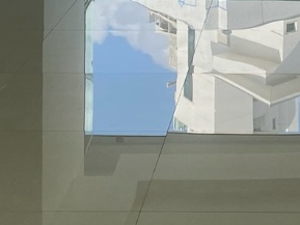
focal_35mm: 135
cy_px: -158
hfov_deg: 14.3
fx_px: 1170
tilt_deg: -4.7
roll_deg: -1.5
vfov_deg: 10.4
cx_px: 334
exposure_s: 1/1182
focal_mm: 4.25
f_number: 1.8
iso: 32
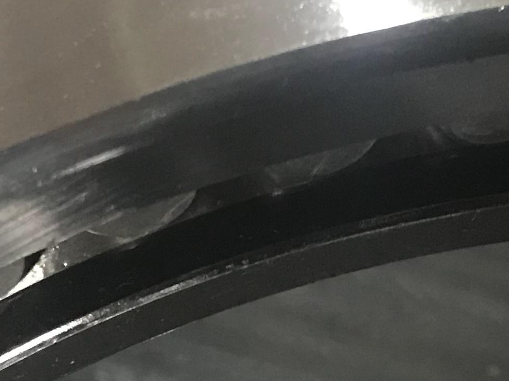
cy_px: 364
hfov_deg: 17.1
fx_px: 1691
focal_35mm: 115
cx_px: 324
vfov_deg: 12.7
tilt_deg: -49.5
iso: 100
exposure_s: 1/13
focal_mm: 3.99
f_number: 1.8
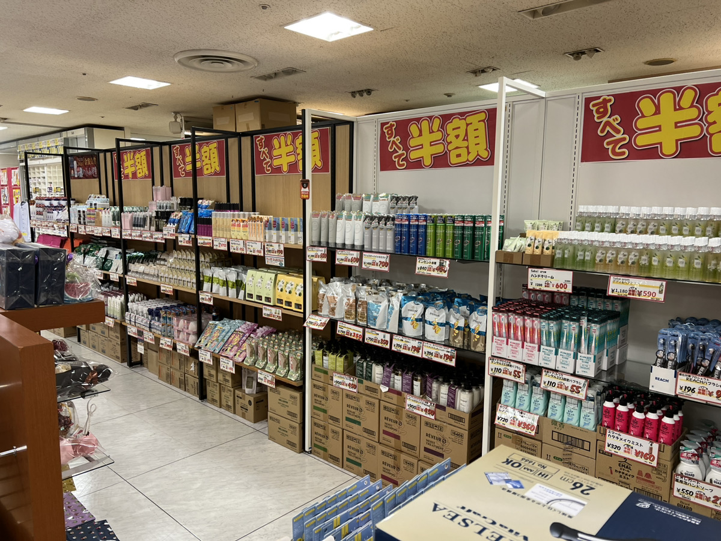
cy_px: 270
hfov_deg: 67.3
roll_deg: -0.7
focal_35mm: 26
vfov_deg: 53.1
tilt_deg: -8.1
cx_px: 360
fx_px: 542
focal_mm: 5.7
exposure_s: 1/100
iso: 125
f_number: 1.5
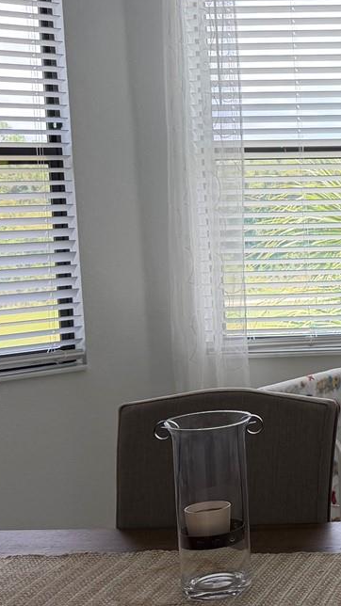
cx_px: 634
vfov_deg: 32.3
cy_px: 268
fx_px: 1045
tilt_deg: -5.9
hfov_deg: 15.6
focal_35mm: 65
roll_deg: +1.2
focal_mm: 6.76
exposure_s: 1/209
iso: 80
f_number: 1.78
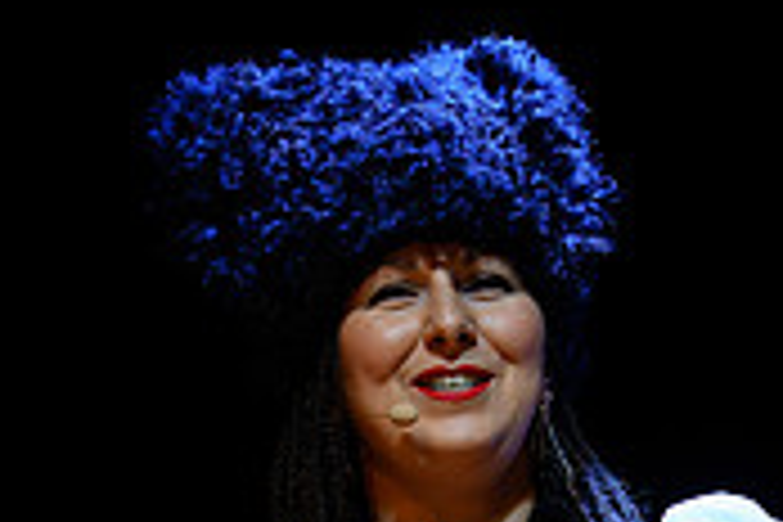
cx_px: 659
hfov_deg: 5.3
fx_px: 8438
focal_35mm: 388
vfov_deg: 3.5
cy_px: 986
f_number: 6.3
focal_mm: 150
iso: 1600
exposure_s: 1/200
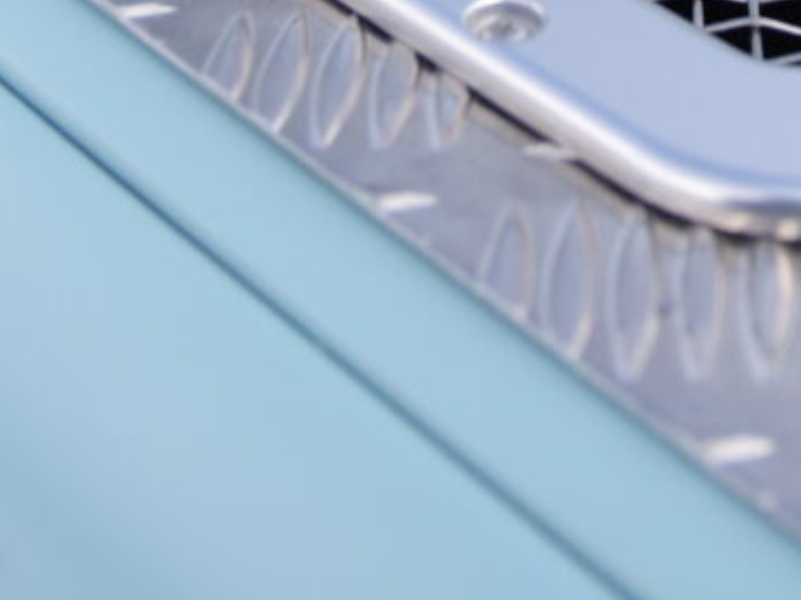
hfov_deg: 18.3
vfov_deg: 13.5
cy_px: -138
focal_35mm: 106
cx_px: 677
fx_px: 2451
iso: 100
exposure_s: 1/400
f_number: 4
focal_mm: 26
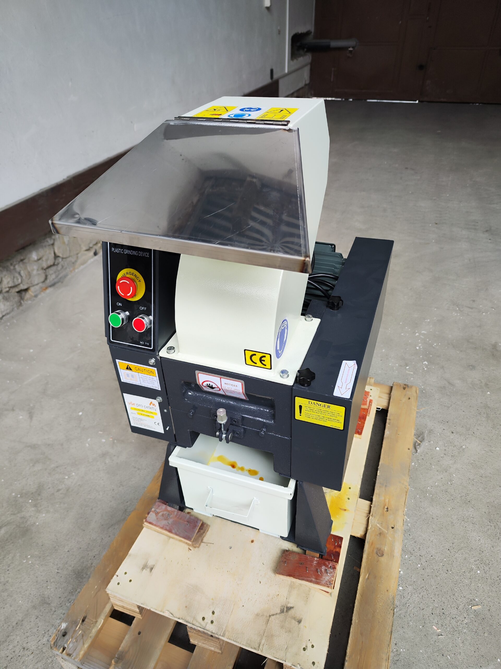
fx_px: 444
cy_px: 334
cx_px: 250
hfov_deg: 58.9
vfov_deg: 73.9
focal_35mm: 23
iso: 167
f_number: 1.69
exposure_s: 1/100
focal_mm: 7.01
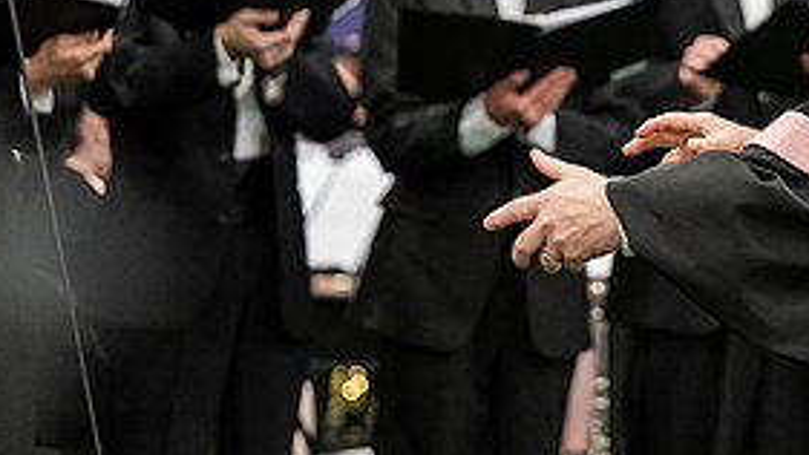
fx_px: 5341
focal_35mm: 249
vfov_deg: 4.9
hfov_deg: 8.6
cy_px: -16
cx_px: 751
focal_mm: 115
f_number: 3.2
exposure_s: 1/200
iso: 2500
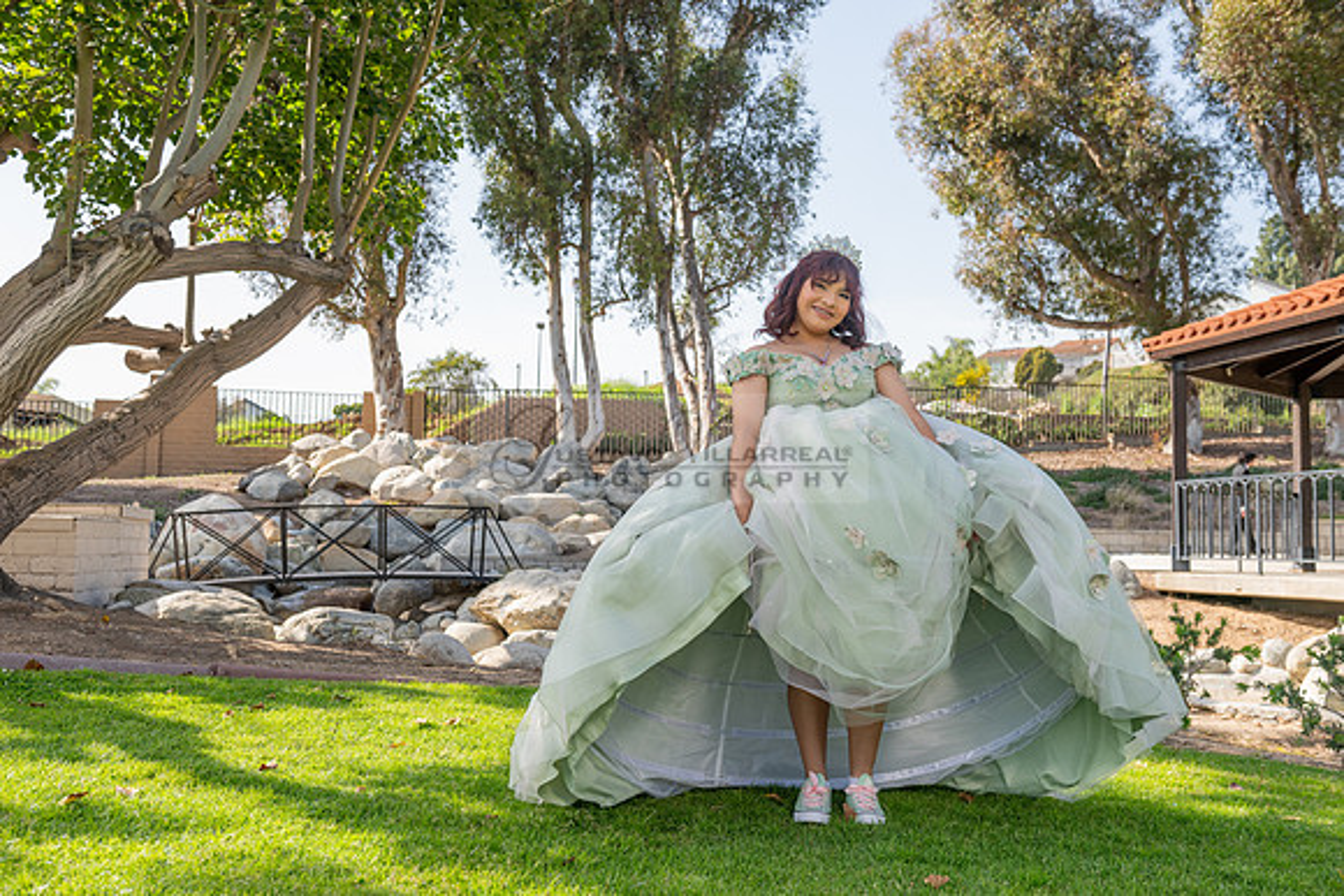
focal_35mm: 36
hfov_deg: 53.1
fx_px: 1344
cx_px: 672
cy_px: 448
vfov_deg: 36.9
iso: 200
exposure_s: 1/320
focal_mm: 36
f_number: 5.6
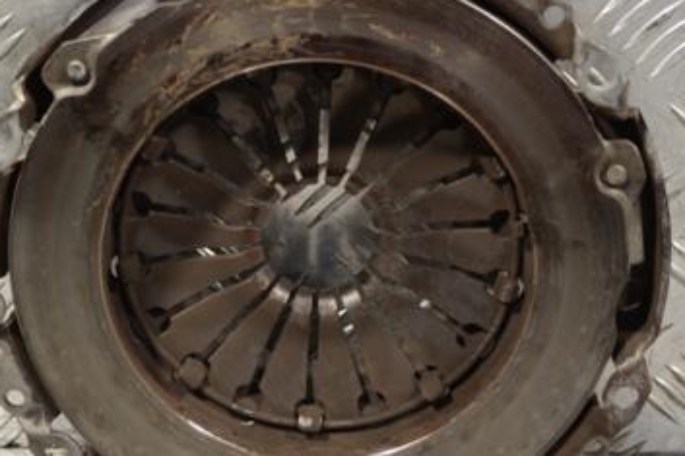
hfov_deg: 20.0
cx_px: 293
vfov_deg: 13.4
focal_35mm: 102
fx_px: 1940
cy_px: 225
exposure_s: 1/30
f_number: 5.3
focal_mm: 40
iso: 320
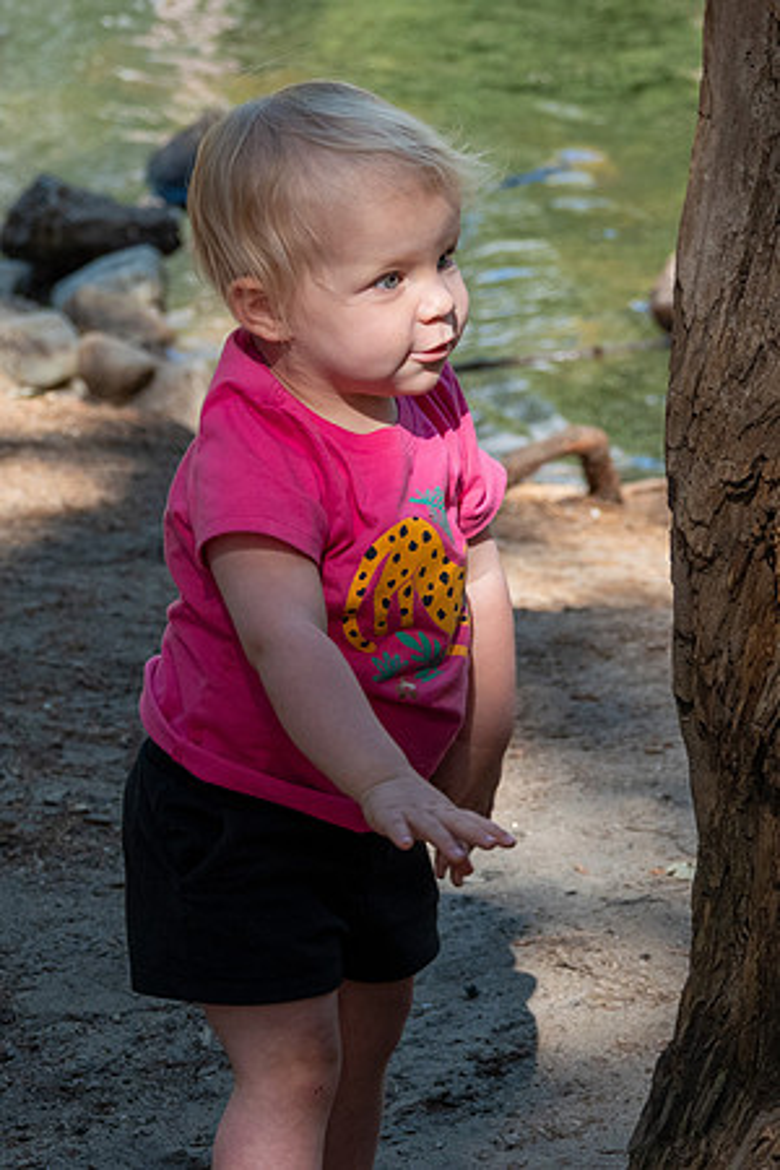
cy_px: 561
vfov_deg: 12.3
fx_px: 5432
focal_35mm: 167
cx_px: 416
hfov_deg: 8.2
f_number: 4
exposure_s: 1/500
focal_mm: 39.42
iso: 400
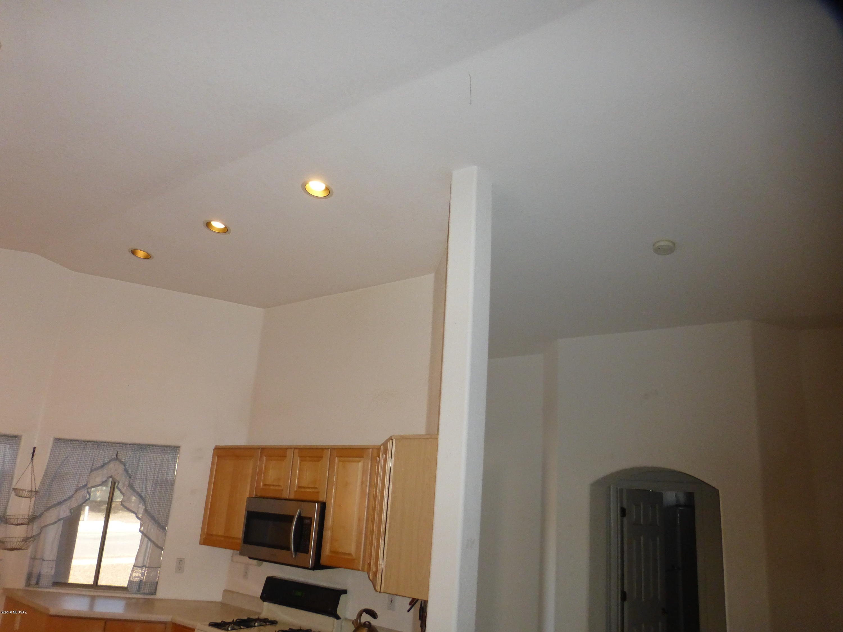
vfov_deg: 54.9
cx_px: 422
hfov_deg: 69.4
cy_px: 316
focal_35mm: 25
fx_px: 609
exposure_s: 1/125
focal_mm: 4.3
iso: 320
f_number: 3.3
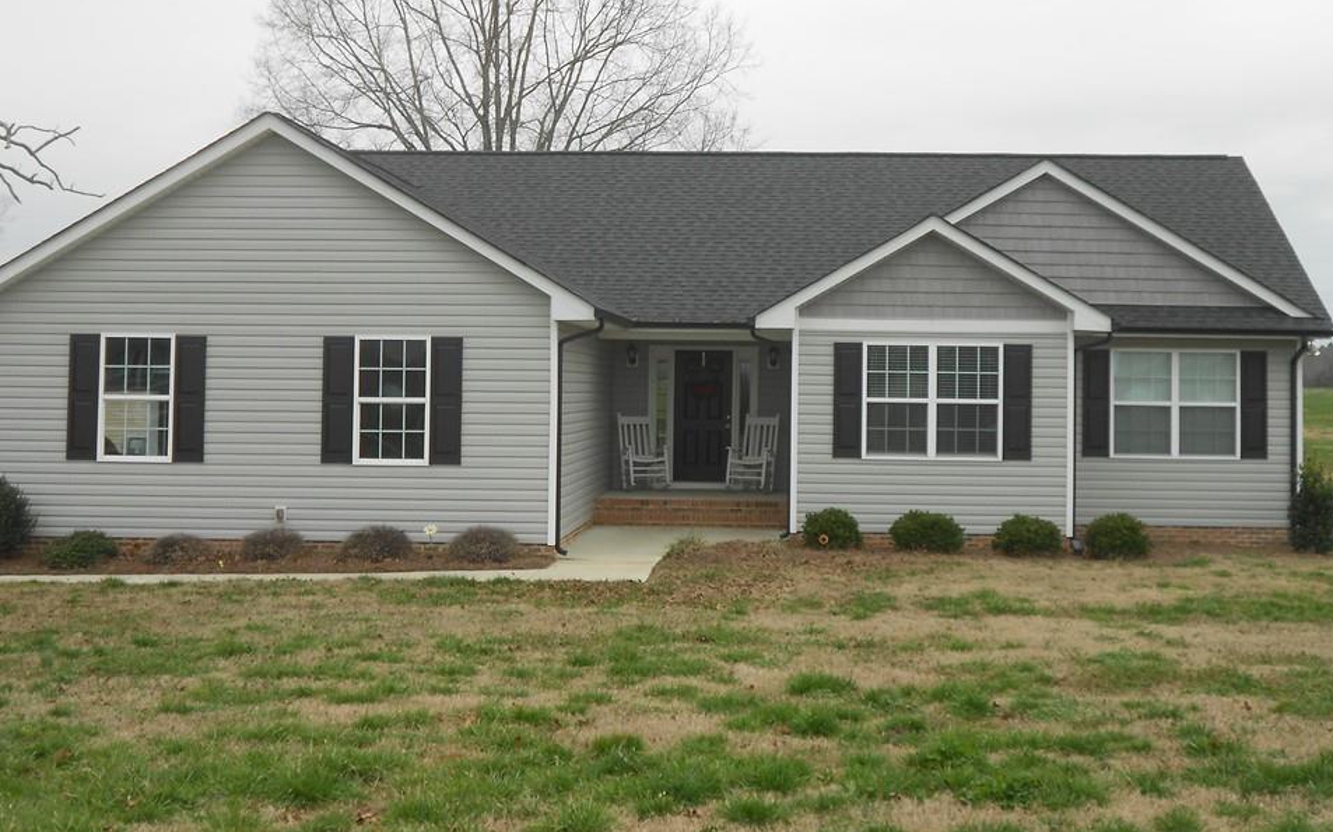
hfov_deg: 41.1
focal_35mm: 49
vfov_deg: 26.3
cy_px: 330
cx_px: 649
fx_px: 1780
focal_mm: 7.7
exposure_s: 1/100
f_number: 4.2
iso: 80
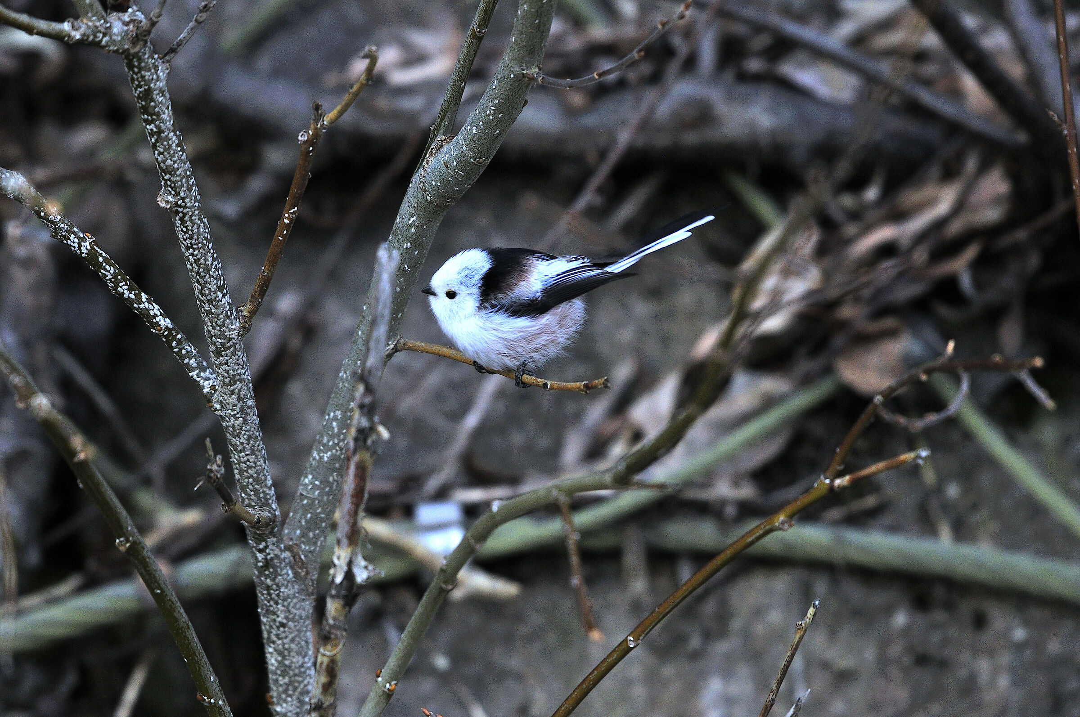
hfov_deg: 3.6
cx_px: 540
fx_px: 17079
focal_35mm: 570
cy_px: 358
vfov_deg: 2.4
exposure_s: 1/30
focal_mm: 380
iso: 400
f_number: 5.6
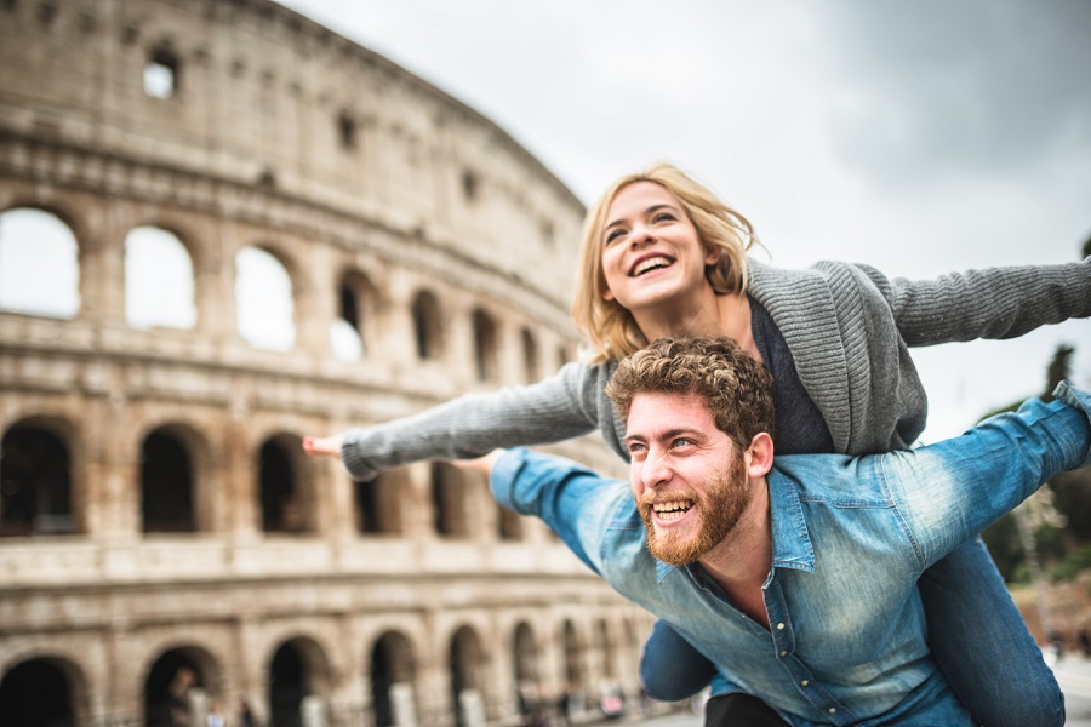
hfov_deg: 54.4
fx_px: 1061
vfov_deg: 37.9
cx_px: 546
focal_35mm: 35
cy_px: 364
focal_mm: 35
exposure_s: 1/2500
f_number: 1.6
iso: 200
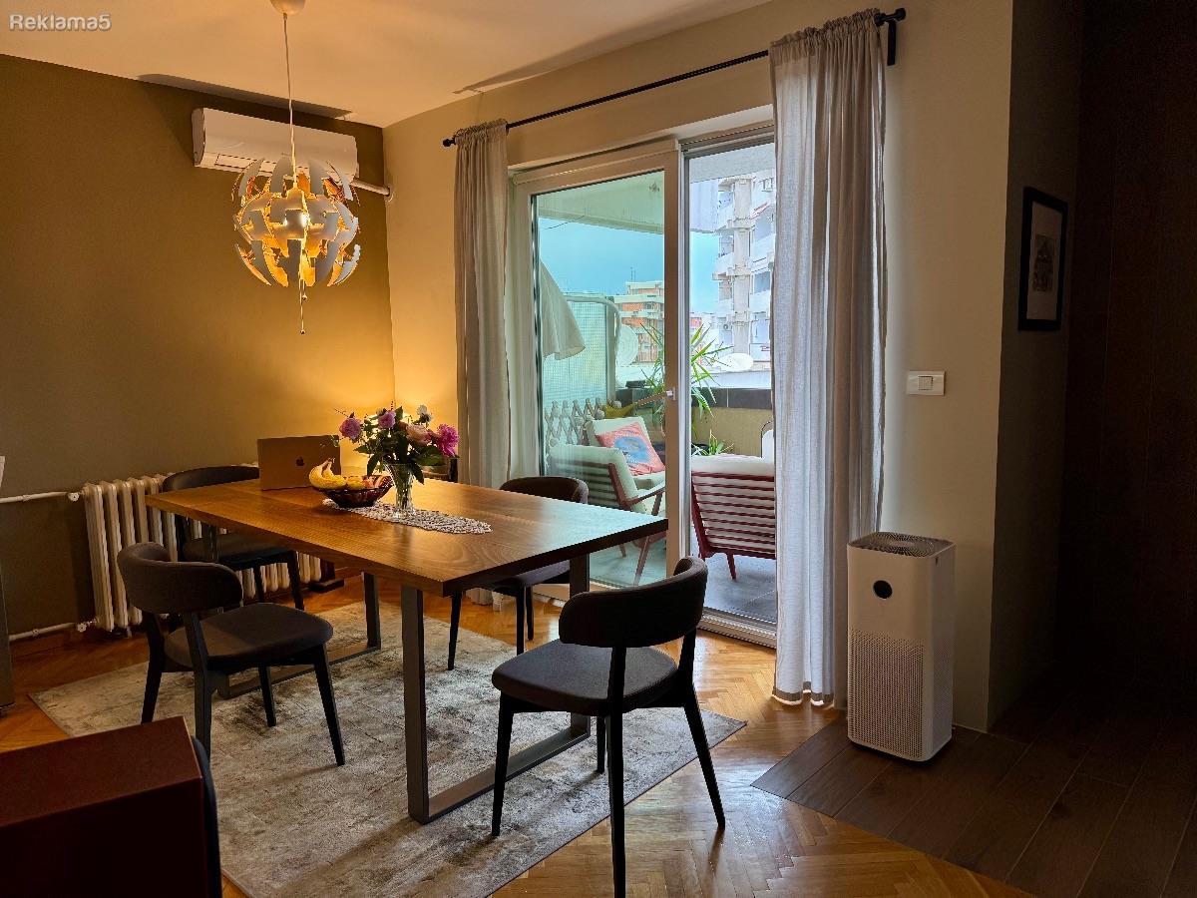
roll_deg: +1.0
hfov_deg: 71.6
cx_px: 598
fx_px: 830
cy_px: 449
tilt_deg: -7.1
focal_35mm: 24
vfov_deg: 56.8
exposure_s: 1/100
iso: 100
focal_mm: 6.76
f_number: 1.78
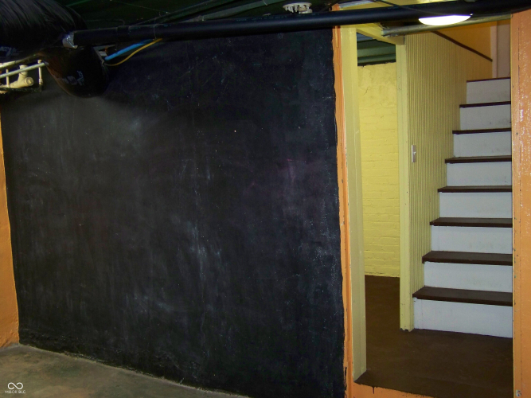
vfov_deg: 37.7
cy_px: 199
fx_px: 583
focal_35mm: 38
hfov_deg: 49.0
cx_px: 266
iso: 200
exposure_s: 1/30
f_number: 2.8
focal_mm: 6.3
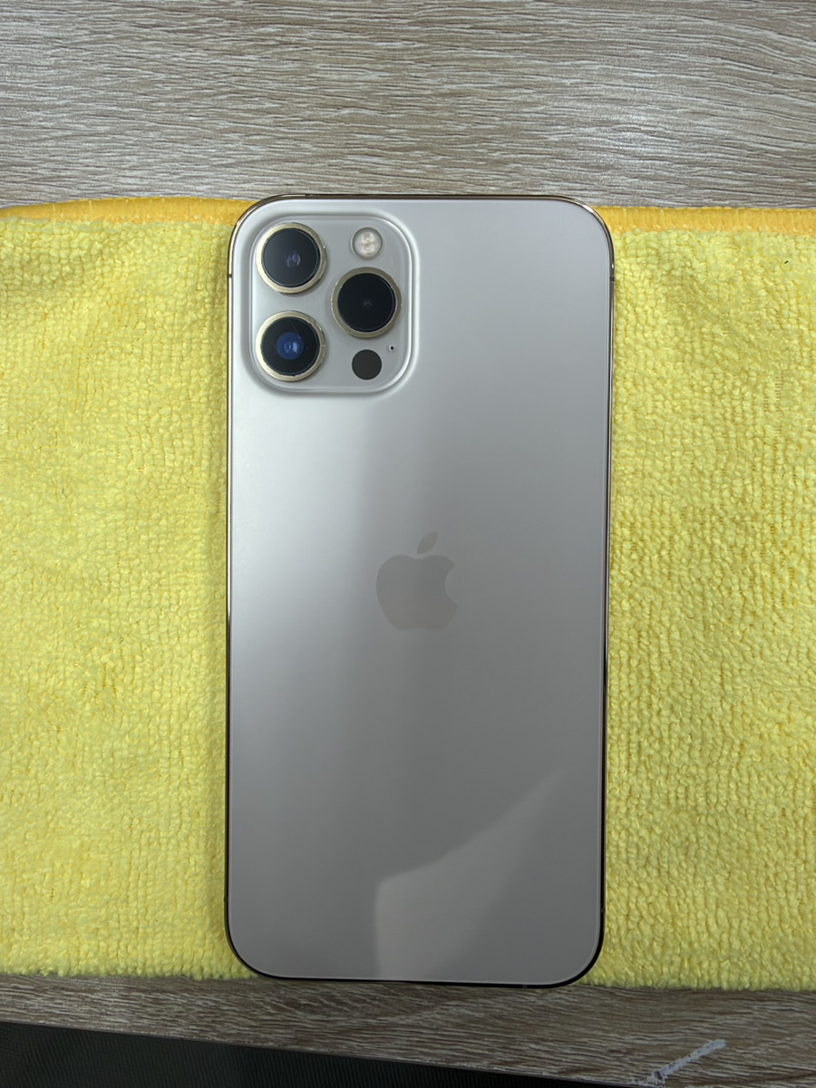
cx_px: 408
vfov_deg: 69.4
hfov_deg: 54.9
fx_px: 786
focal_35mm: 25
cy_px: 544
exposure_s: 1/120
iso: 80
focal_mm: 2.22
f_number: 2.2
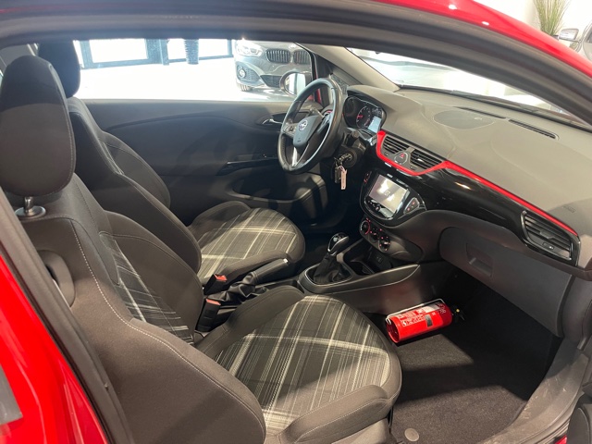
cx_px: 296
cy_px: 222
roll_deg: -1.1
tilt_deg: -28.5
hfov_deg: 67.3
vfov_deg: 53.1
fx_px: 445
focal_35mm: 26
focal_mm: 4.2
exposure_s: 1/33
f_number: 1.6
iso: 400
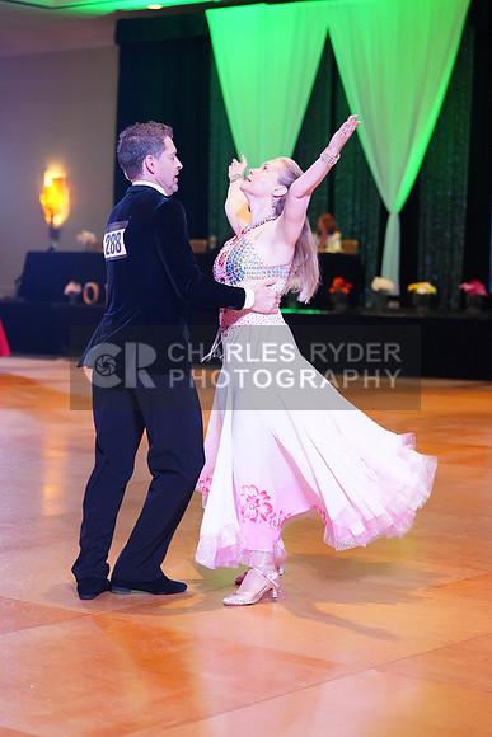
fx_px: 1618
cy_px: 368
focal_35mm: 79
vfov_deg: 25.7
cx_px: 246
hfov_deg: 17.3
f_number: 2.8
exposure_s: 1/500
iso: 5000
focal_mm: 79
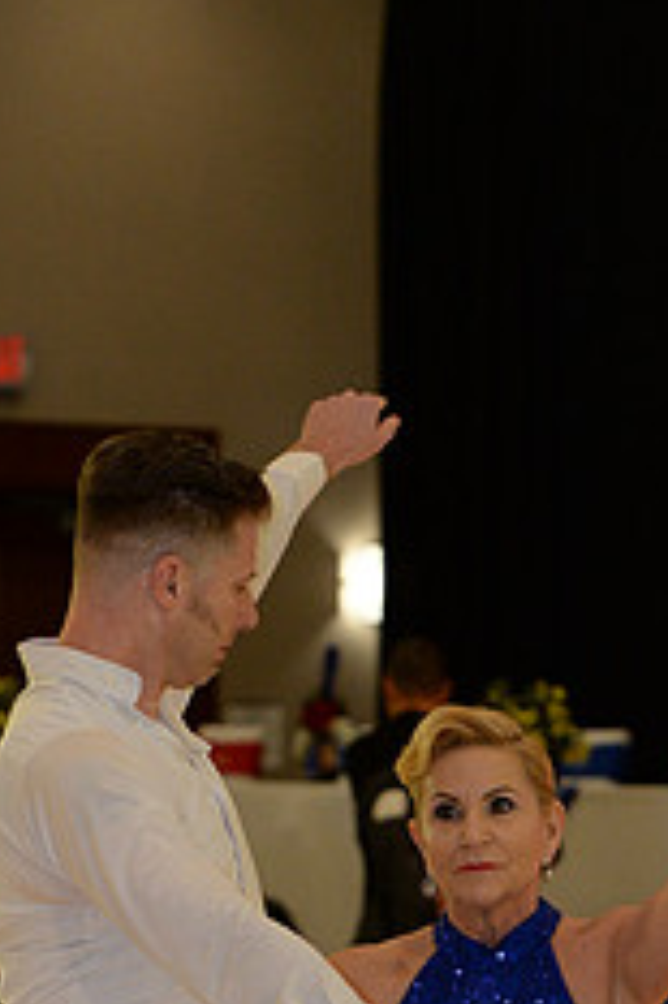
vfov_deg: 7.1
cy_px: 1168
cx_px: 312
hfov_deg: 4.7
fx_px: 8055
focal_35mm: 289
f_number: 4.5
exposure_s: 1/250
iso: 3200
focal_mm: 116
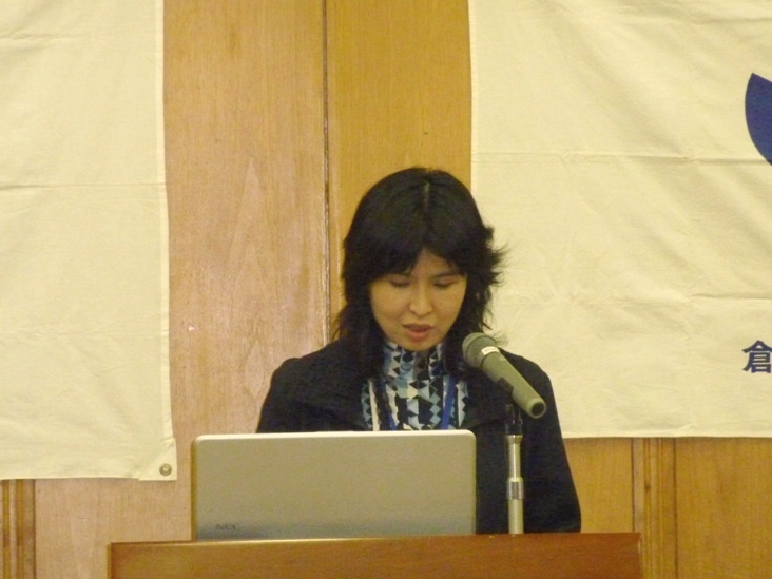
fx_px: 7315
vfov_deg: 4.5
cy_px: 312
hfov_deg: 6.0
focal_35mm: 328
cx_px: 351
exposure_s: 1/125
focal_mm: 49.2
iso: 1000
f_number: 4.9
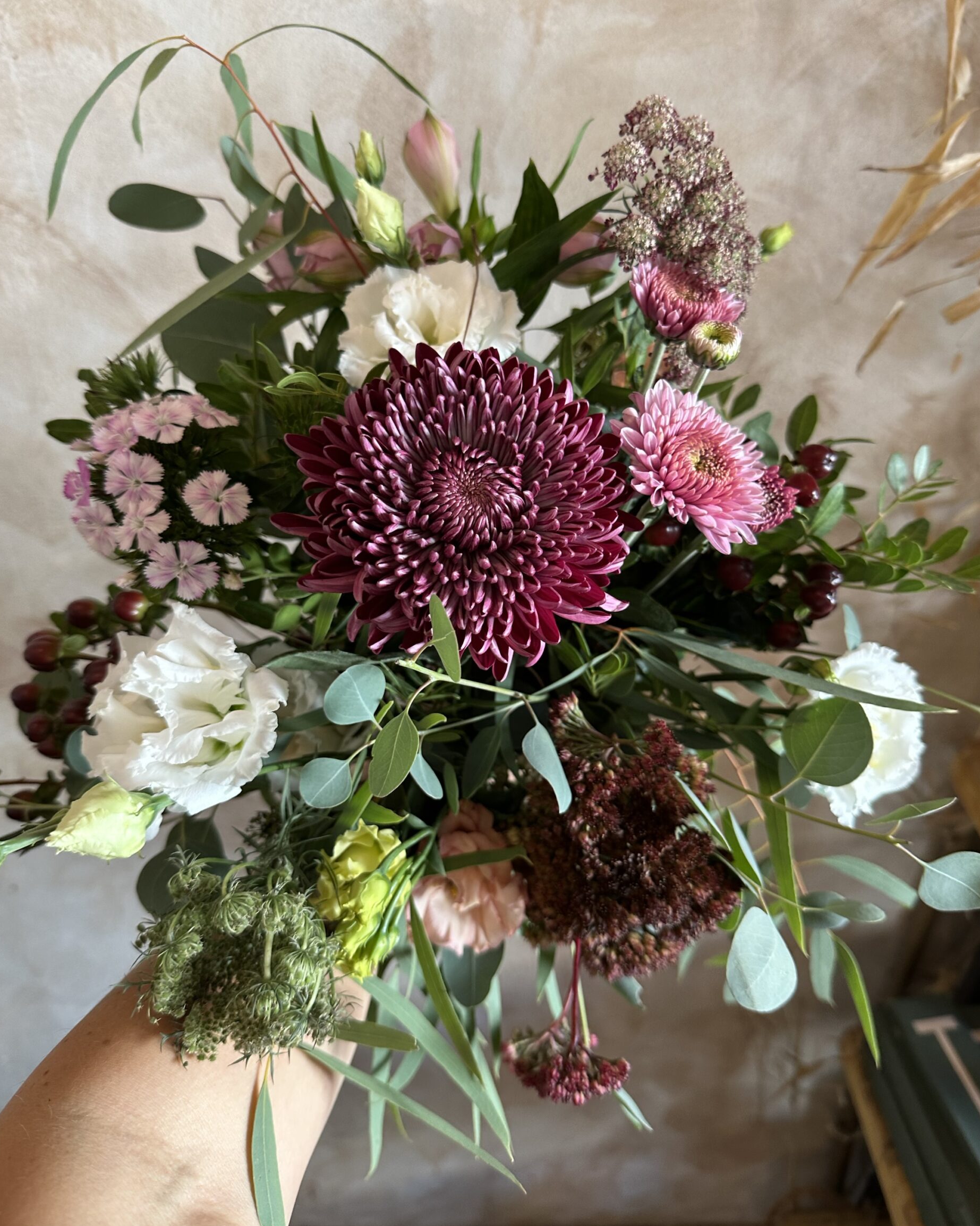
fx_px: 943
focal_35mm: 26
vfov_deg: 66.0
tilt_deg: -32.1
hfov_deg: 54.9
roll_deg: -1.8
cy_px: 587
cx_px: 497
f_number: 1.78
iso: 125
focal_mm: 6.86
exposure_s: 1/50
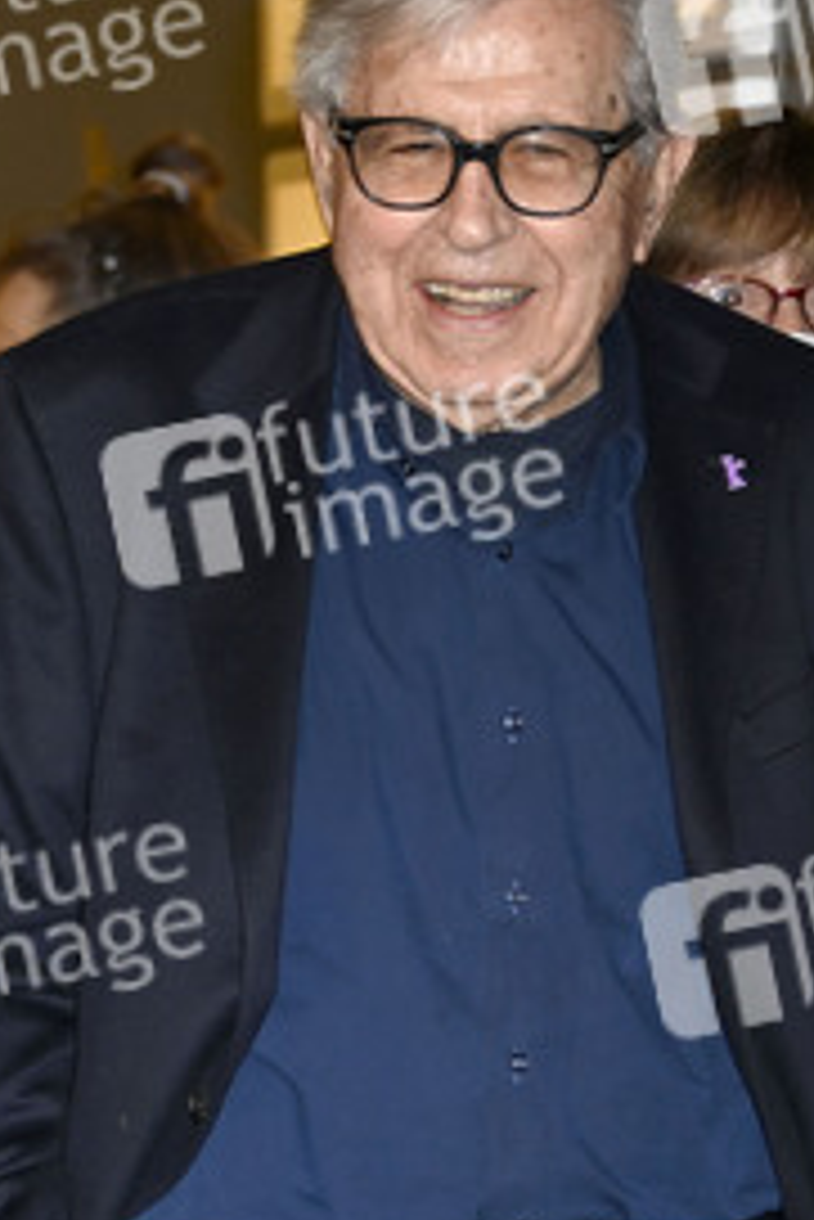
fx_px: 6740
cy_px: 707
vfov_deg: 10.3
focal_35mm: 199
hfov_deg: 6.9
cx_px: 463
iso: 800
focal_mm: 135
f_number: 5.6
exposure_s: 1/160
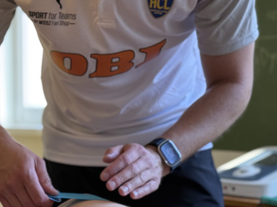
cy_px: 172
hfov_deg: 22.7
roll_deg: -1.0
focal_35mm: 85
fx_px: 680
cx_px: 57
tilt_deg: -4.2
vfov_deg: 17.2
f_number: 1.78
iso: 50
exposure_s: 1/121
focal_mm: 6.76
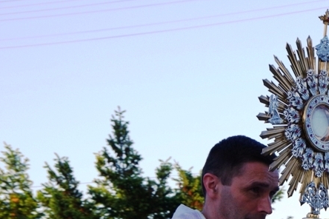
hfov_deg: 12.1
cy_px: 245
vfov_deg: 8.2
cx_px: 375
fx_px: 1517
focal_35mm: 166
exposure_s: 1/160
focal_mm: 48
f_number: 9
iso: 400
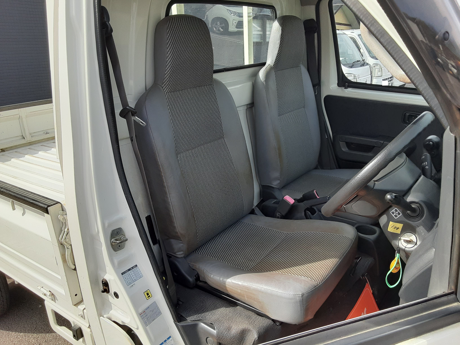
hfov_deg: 65.3
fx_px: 359
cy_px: 172
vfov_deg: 51.4
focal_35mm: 27
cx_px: 230
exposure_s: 1/620
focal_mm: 2.91
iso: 40
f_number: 1.9
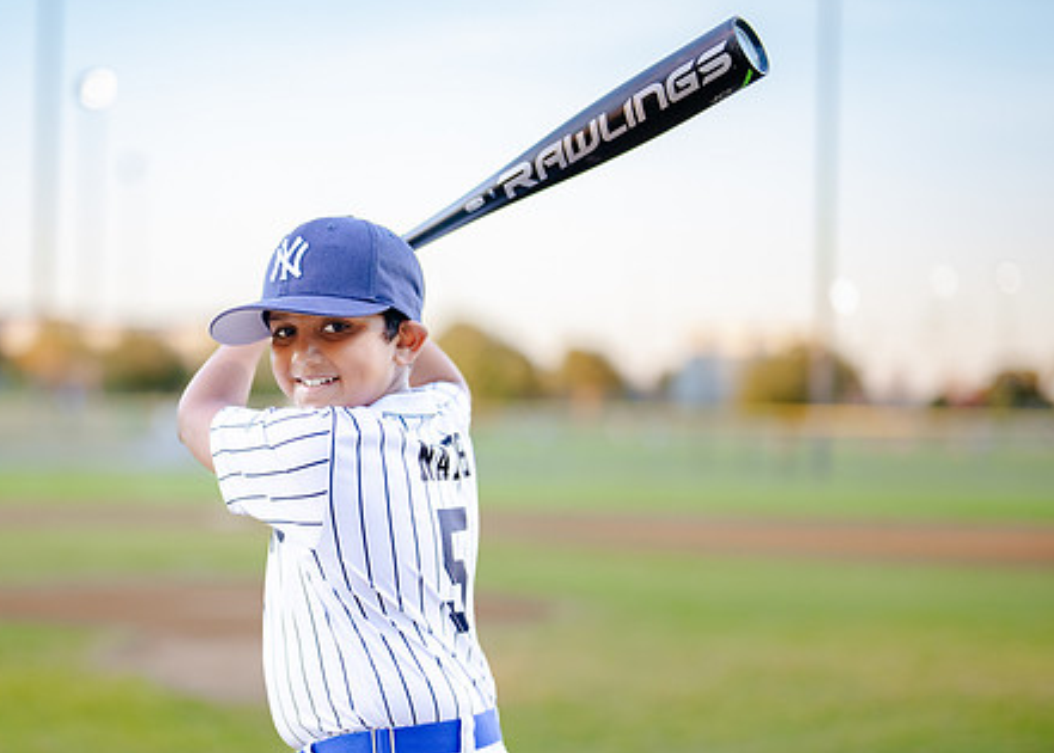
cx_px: 336
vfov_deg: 18.1
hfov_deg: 25.0
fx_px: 2365
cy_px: 470
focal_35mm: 79
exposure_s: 1/1000
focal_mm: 50
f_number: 1.2
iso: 250
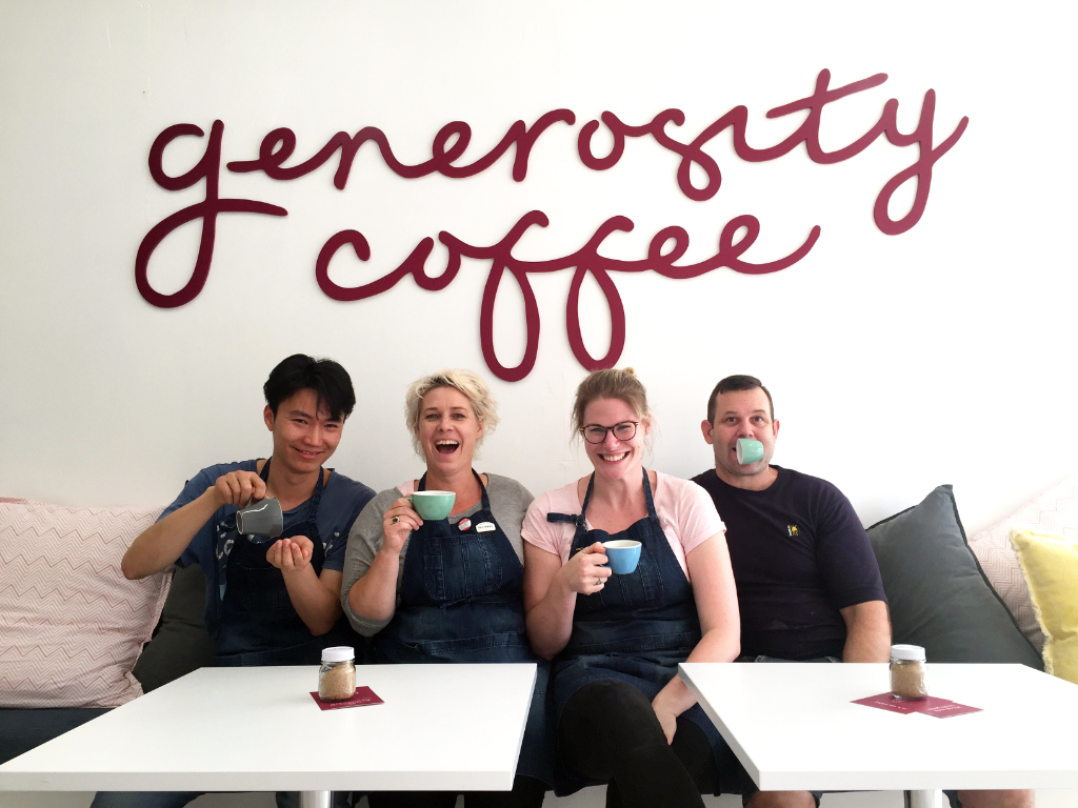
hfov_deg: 61.7
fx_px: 903
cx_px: 539
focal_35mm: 29
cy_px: 404
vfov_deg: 48.2
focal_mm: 4.2
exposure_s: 1/100
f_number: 2.2
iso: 40
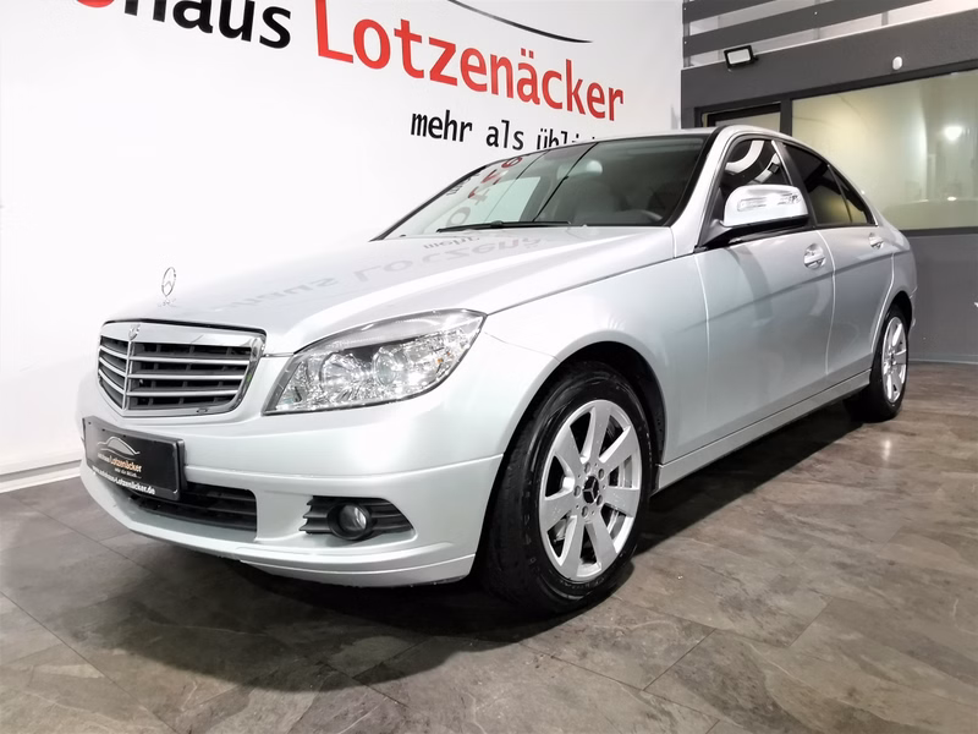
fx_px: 735
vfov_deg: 53.1
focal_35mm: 26
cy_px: 367
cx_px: 489
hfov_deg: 67.3
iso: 320
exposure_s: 1/33.3
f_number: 2.2
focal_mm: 2.26
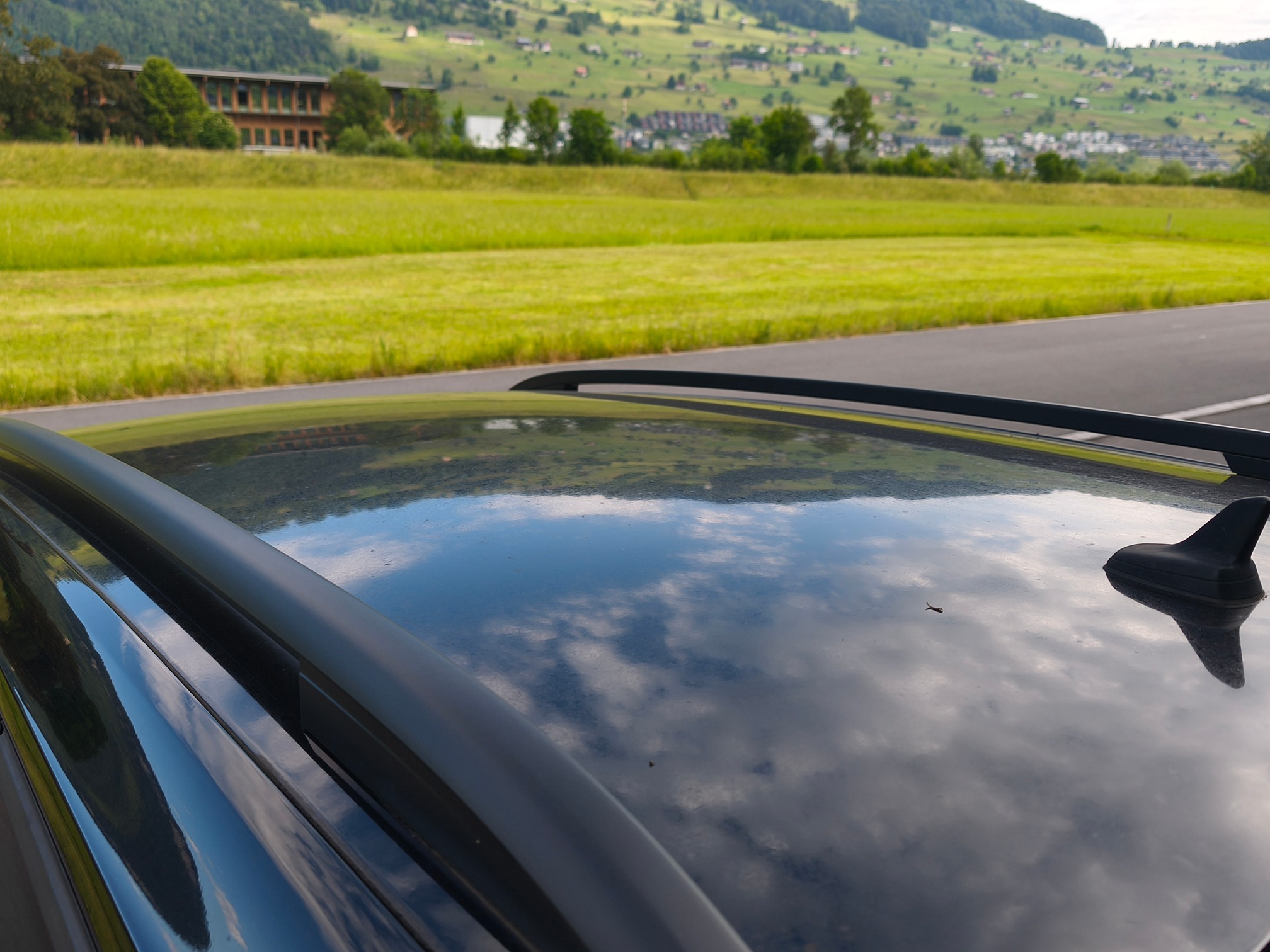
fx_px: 1027
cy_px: 476
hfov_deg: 63.4
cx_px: 635
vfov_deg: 49.7
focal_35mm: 28
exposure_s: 1/503
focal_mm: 6.57
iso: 50
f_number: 1.6
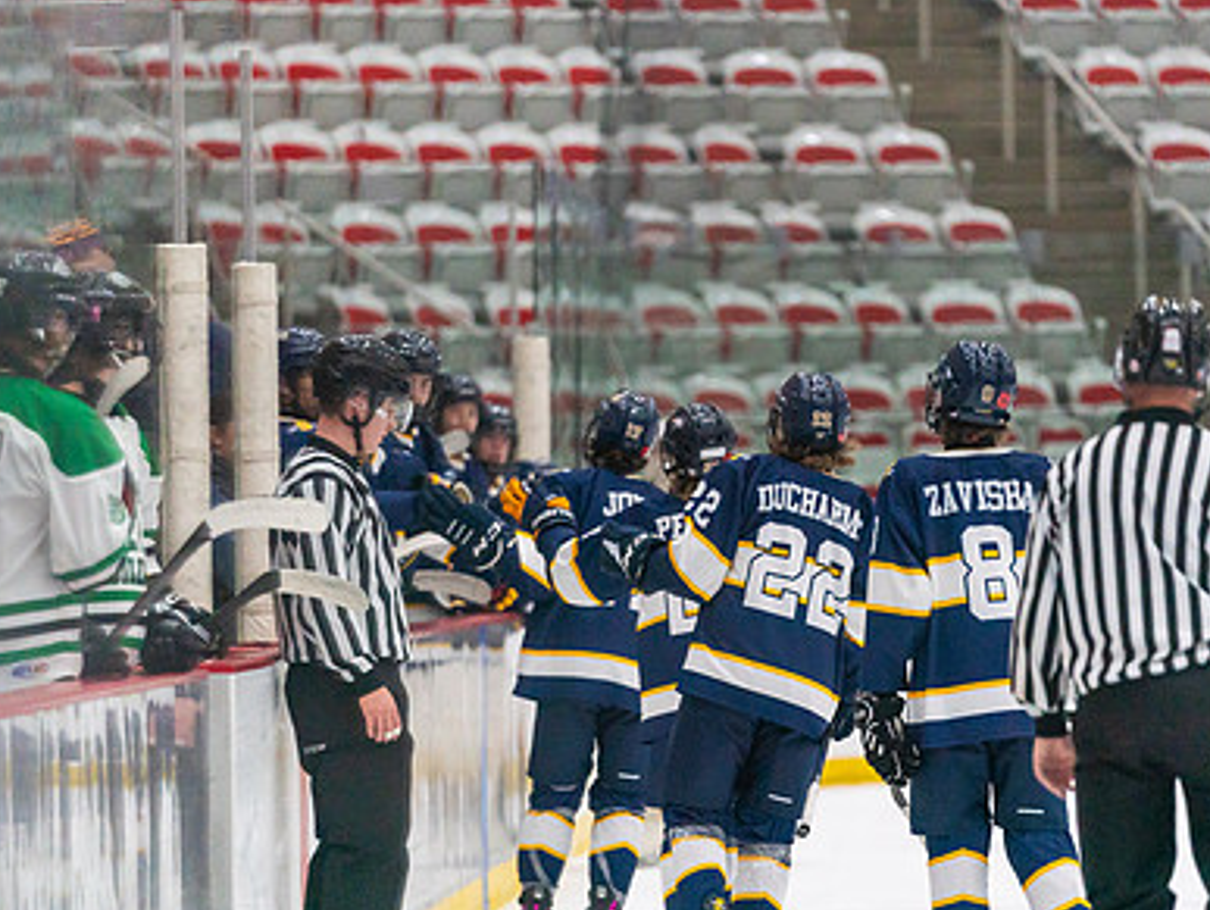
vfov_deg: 5.2
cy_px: 577
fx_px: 10076
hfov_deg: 6.9
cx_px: 757
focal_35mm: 288
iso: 3200
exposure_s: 1/1250
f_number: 2.8
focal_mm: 200
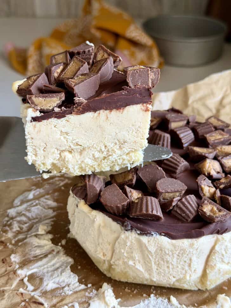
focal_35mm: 48
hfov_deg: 30.3
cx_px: 116
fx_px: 427
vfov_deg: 39.7
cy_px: 154
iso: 100
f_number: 1.8
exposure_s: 1/77
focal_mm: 6.8
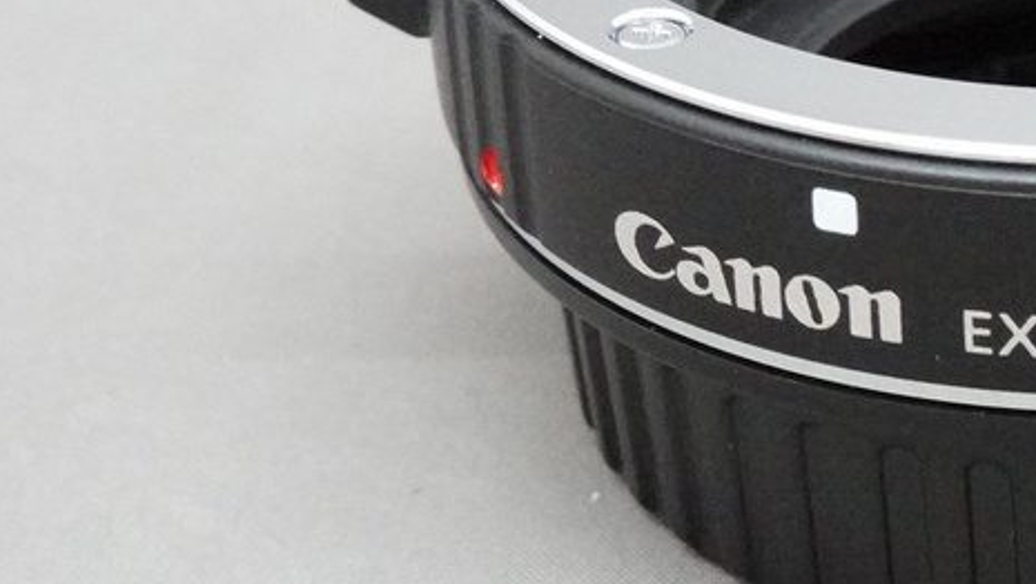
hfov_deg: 14.3
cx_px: 1221
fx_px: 4012
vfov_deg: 8.3
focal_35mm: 146
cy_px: 85
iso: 6400
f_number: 8
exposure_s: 1/60
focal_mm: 19.84
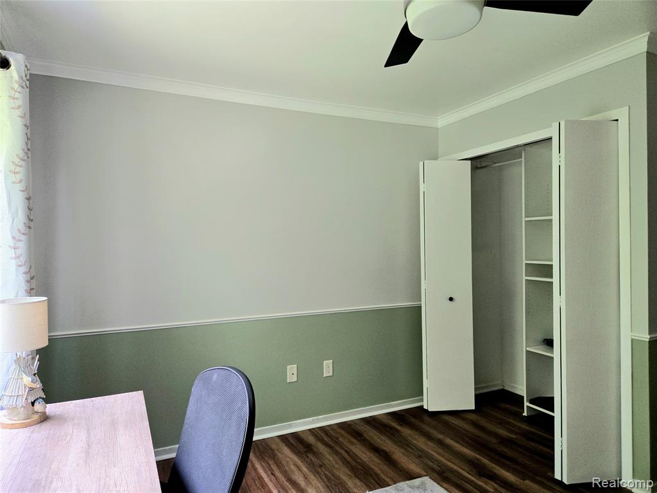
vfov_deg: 58.9
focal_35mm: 23
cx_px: 328
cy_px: 246
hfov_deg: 73.9
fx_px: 437
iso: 200
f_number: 1.8
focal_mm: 5.4
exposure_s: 1/120
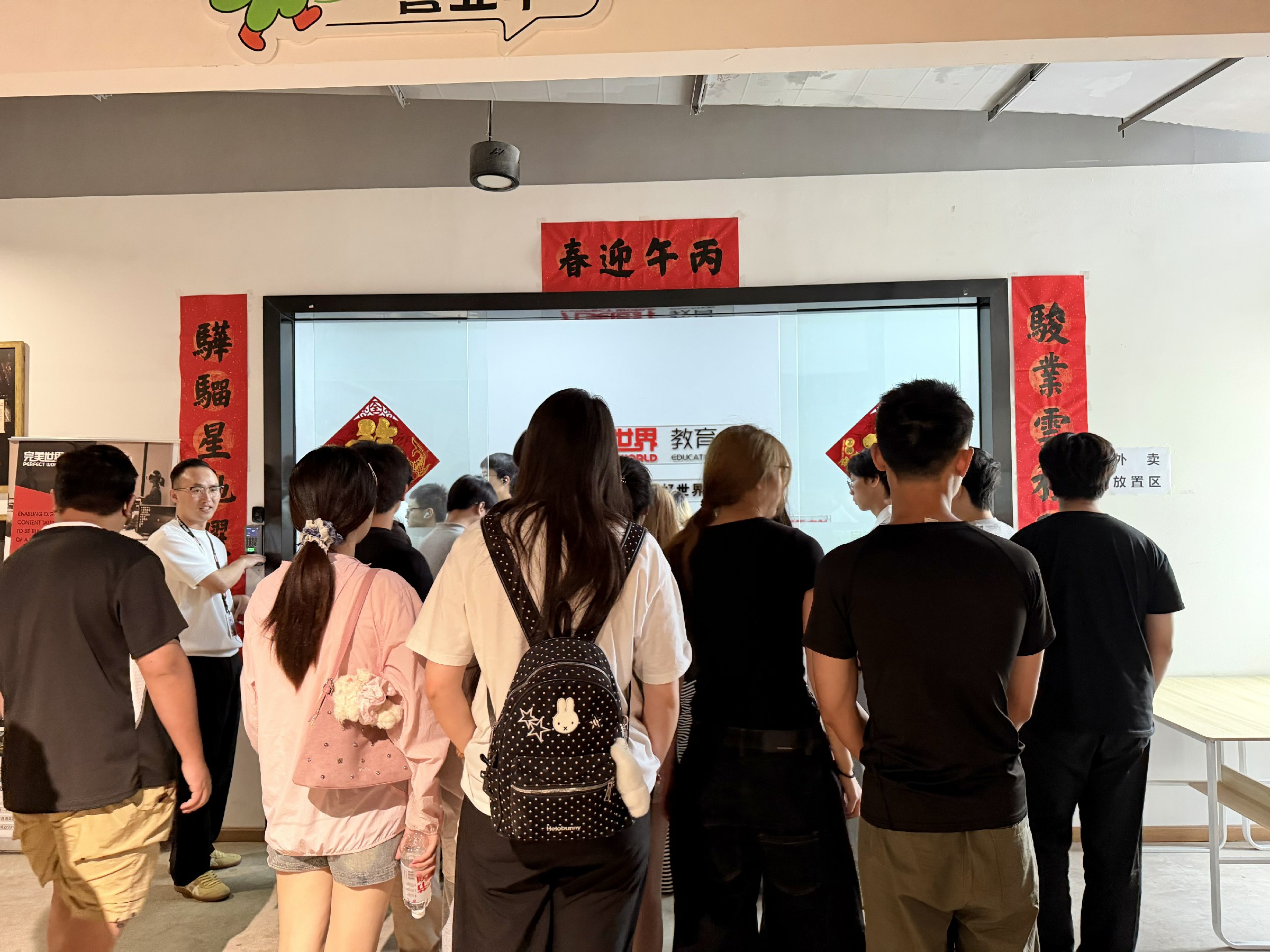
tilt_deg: +1.5
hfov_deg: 71.6
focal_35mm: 24
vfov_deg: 56.8
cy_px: 476
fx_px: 881
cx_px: 635
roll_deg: +0.9
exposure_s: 1/50
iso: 400
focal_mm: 6.76
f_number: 1.78
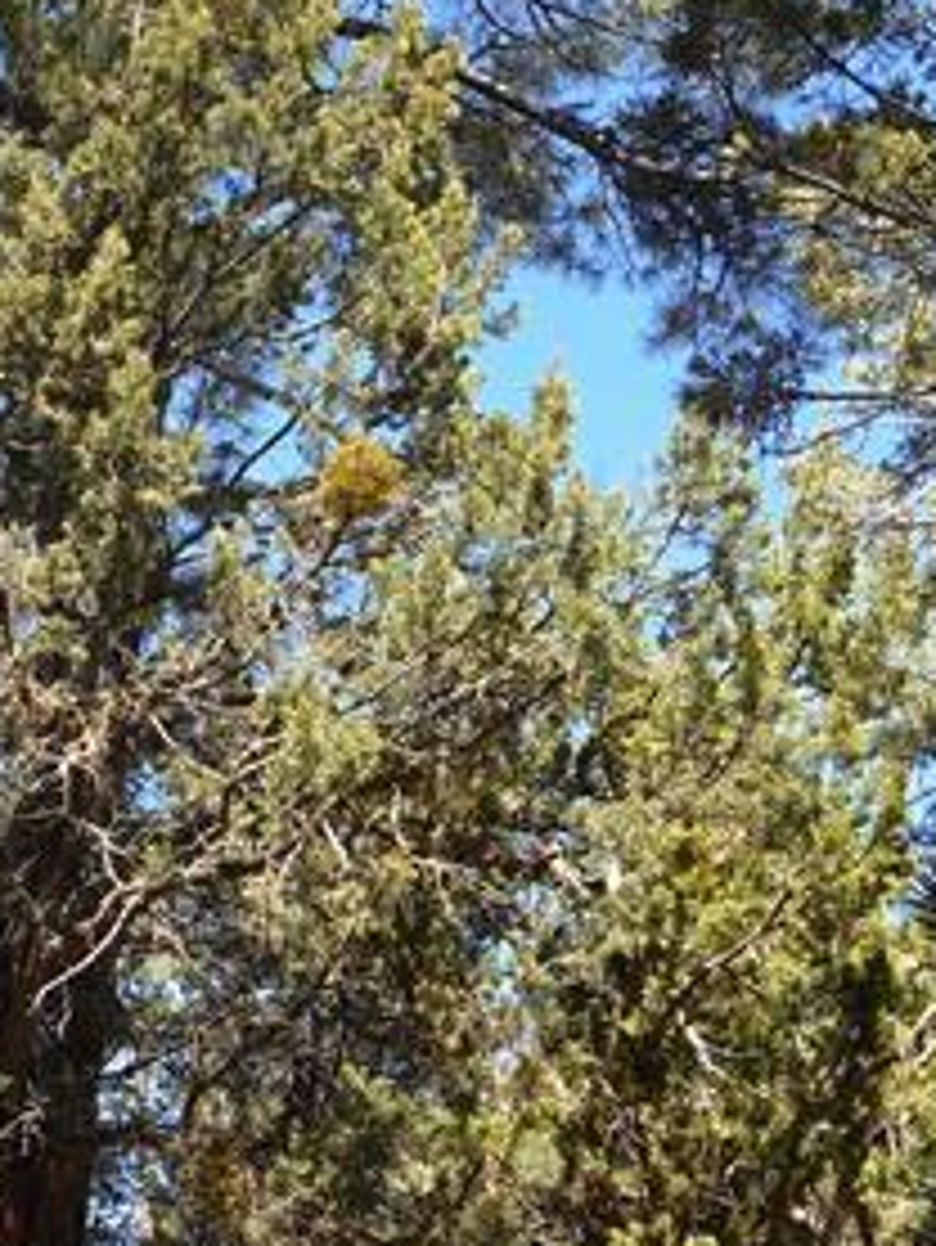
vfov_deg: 32.1
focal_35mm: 60
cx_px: -22
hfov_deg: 23.3
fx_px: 2161
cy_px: 522
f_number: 3.4
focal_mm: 4.7
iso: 80
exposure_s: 1/250
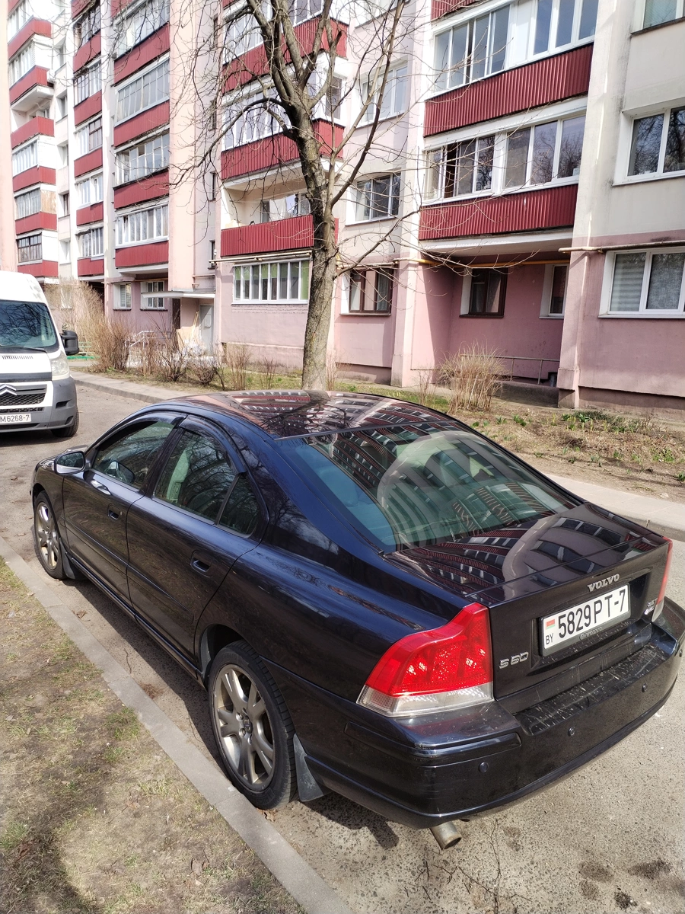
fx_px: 765
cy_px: 457
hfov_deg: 48.2
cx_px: 342
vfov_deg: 61.7
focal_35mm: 29
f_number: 1.8
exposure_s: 1/568
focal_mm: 4.75
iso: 100
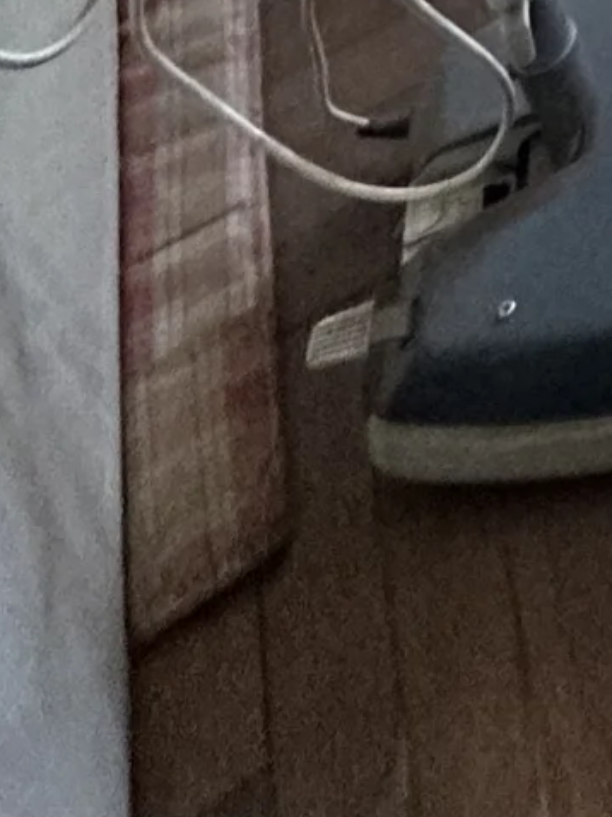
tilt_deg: -22.0
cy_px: -1280
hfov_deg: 13.3
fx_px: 1770
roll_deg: -5.8
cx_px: 1544
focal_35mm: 75
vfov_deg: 14.0
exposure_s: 1/60
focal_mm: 2.22
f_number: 2.2
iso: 400
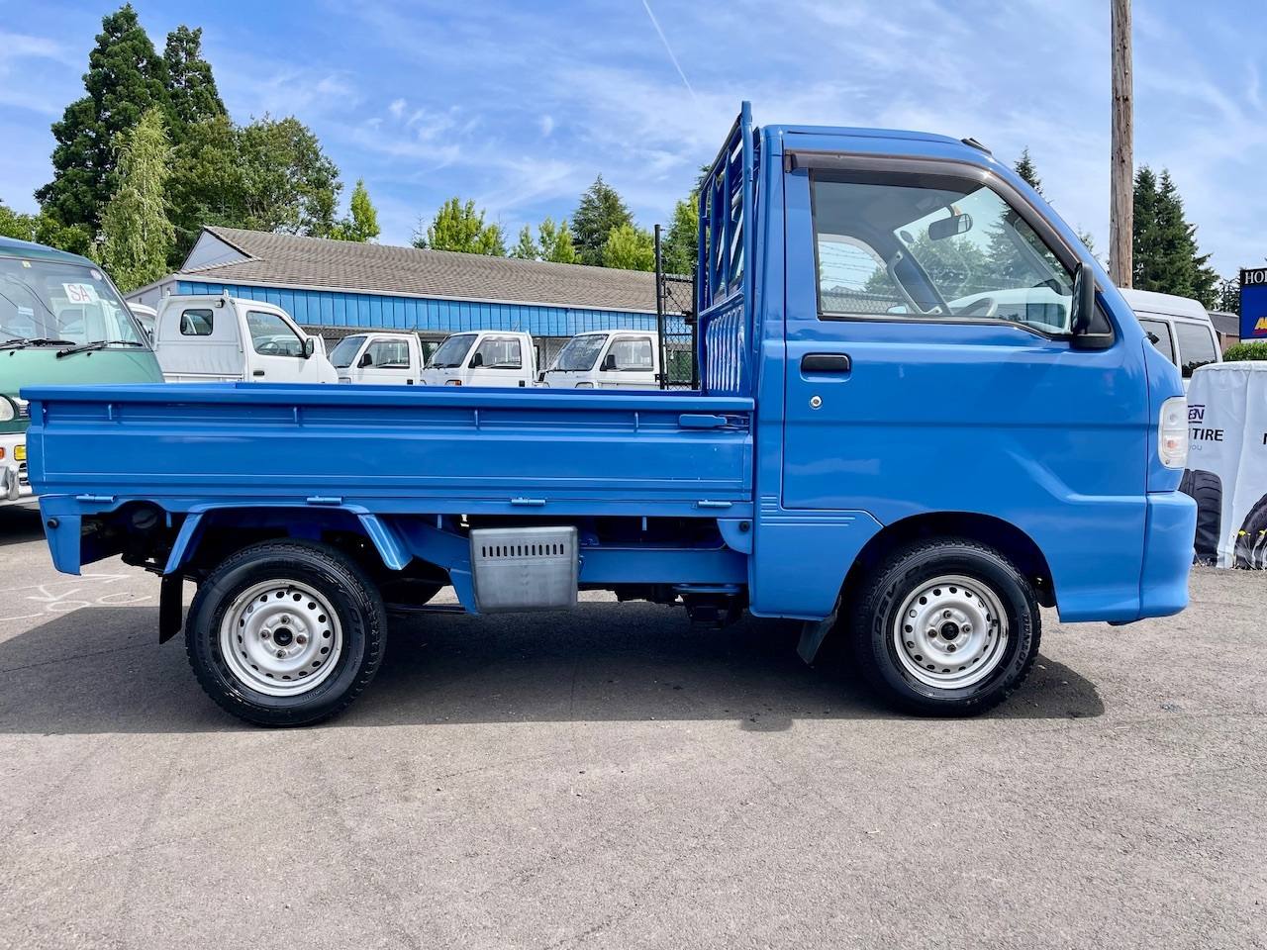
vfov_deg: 54.9
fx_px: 915
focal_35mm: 25
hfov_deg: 69.4
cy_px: 475
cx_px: 634
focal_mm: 5.1
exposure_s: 1/1739
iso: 32
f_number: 1.6
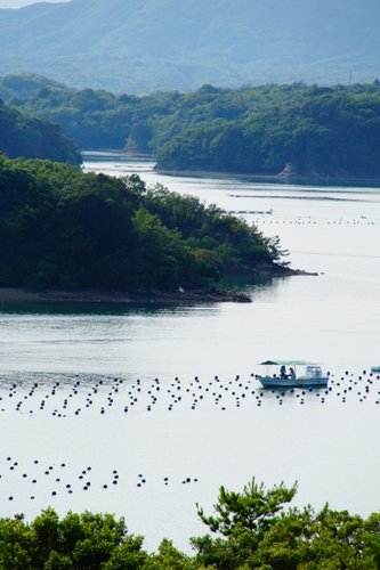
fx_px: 4753
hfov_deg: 4.6
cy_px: 285
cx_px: 190
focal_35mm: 300
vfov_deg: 6.9
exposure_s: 1/500
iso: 200
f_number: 9
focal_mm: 200
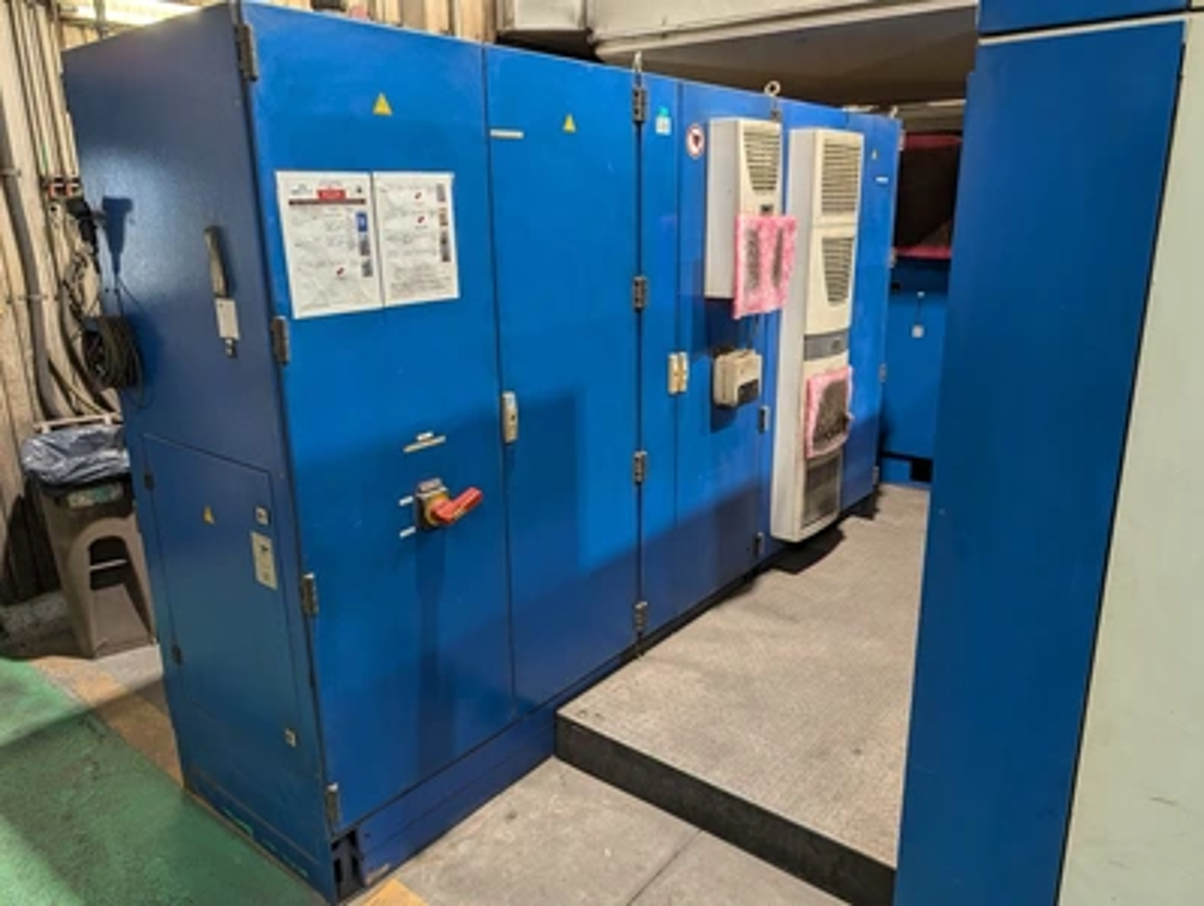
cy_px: 453
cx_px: 602
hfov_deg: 71.5
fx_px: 836
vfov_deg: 56.9
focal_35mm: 24
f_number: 1.68
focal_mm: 6.9
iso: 20
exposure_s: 1/41.8
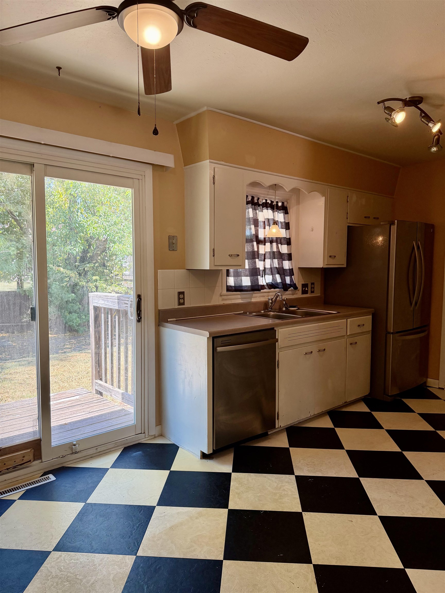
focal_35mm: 24
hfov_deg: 56.8
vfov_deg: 71.6
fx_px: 411
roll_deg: -0.3
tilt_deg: -4.9
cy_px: 296
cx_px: 222
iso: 200
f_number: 1.78
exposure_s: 1/183
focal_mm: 6.76
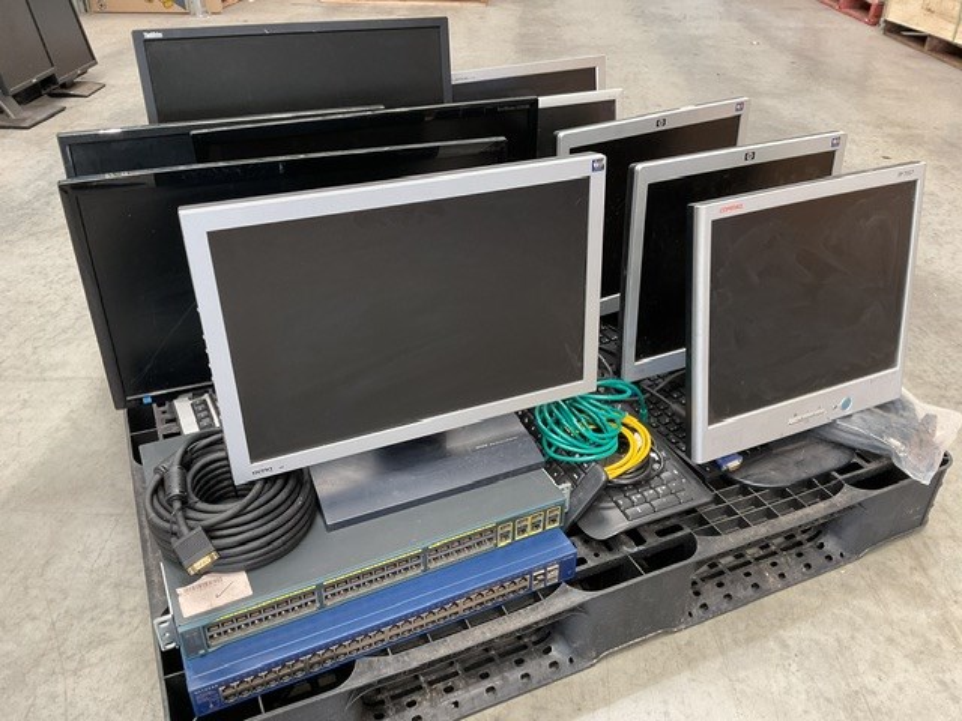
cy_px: 360
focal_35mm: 29
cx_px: 481
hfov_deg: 61.7
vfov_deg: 48.2
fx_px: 806
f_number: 1.8
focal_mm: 3
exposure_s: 1/50
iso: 100
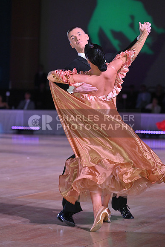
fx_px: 927
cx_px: 82
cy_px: 124
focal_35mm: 135
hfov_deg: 10.2
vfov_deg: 15.2
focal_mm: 135
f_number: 5
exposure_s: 1/400
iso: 3200
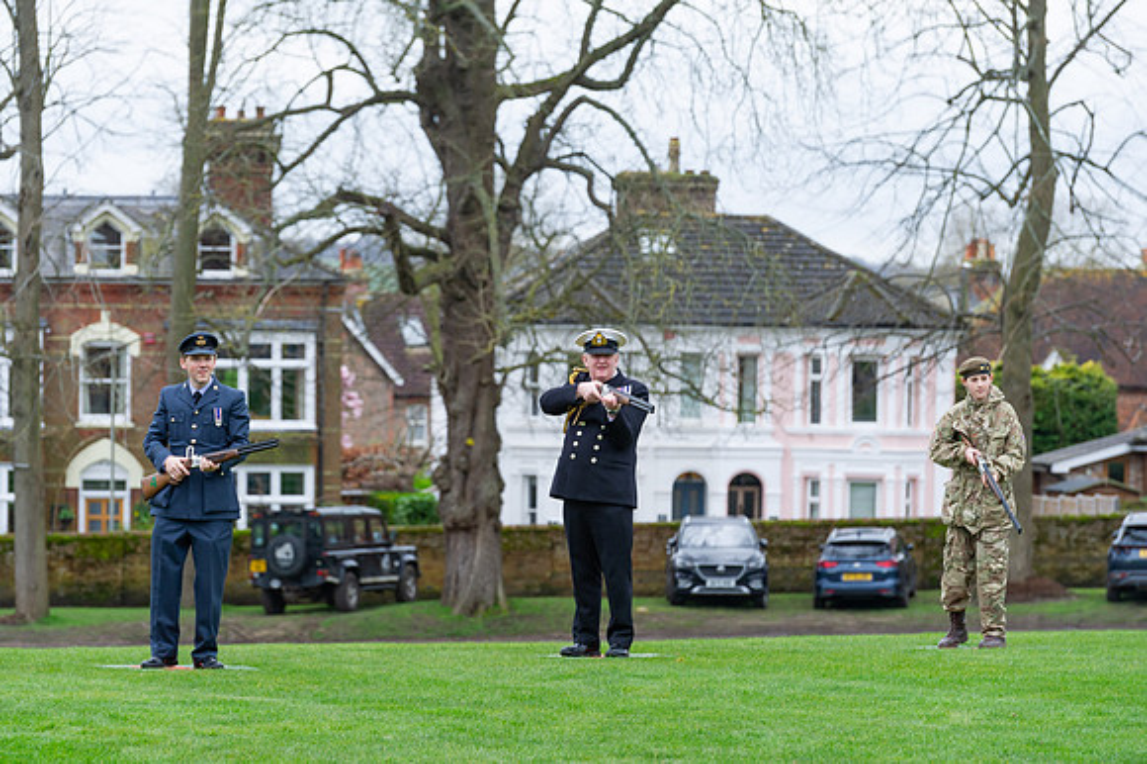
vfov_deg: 6.3
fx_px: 6896
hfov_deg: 9.5
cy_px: 397
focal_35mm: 217
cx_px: 552
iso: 500
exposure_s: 1/250
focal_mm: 200
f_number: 6.3
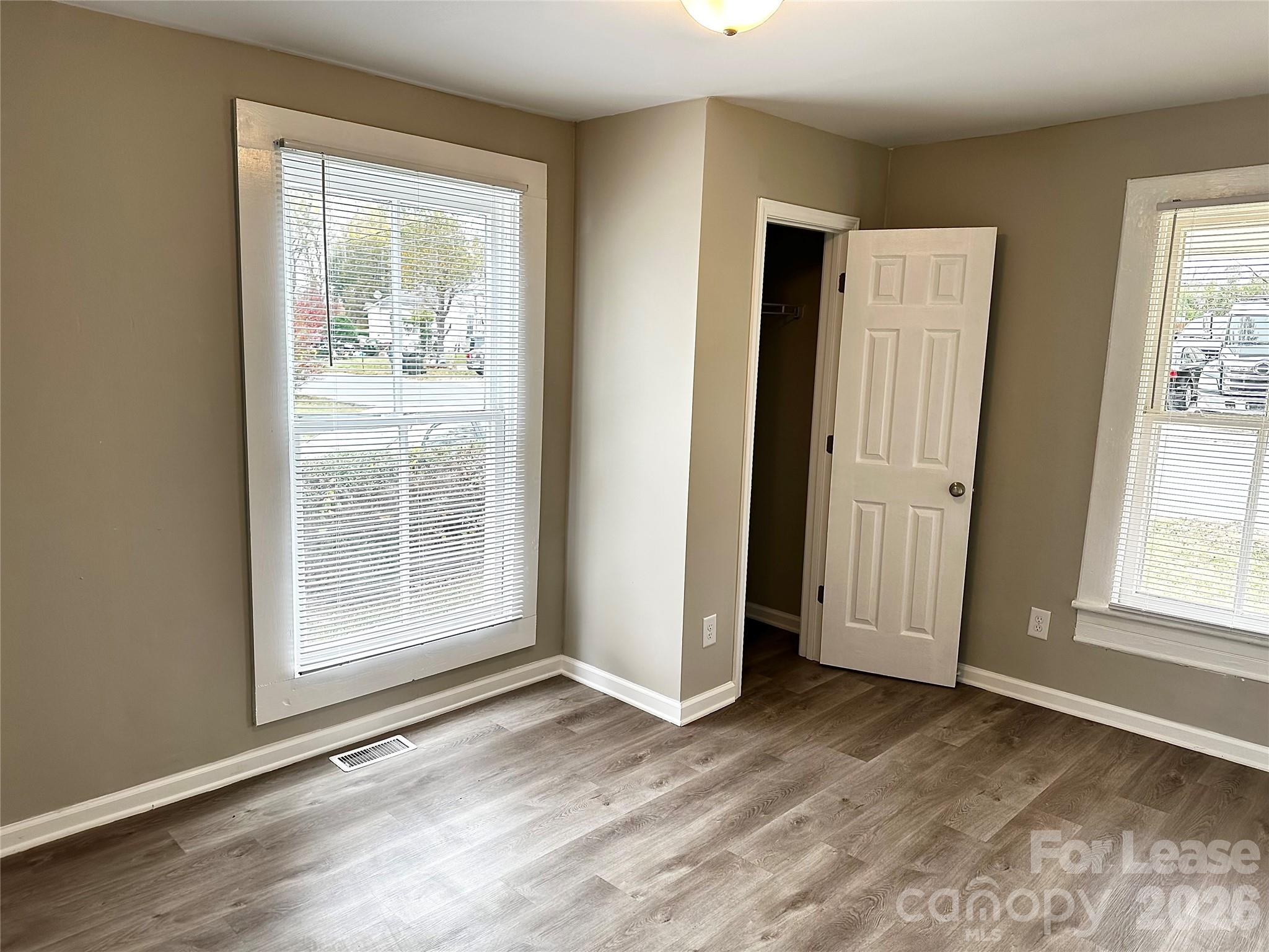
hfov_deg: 71.6
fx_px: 880
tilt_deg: -9.0
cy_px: 476
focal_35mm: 24
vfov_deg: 56.8
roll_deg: -1.9
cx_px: 634
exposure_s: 1/128
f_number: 1.78
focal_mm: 6.86
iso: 64
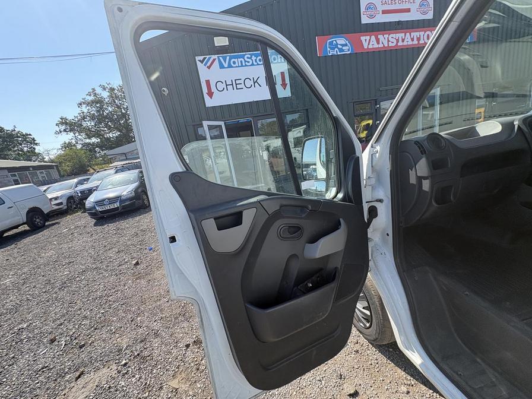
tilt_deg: -3.4
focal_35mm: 14
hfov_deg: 102.1
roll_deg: +2.4
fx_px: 215
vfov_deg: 85.7
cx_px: 266
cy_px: 200
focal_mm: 2.22
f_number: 2.2
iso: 64
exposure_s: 1/433
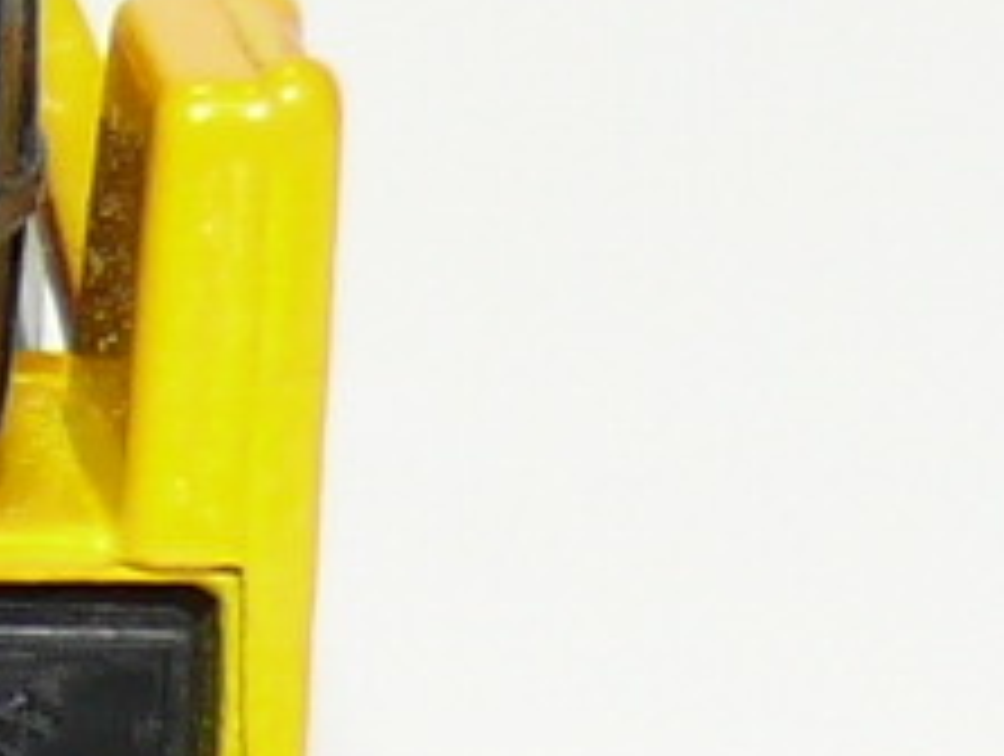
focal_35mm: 580
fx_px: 16849
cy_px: 783
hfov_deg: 3.3
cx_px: -1877
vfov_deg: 2.6
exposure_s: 1/30
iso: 100
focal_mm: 11.8
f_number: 4
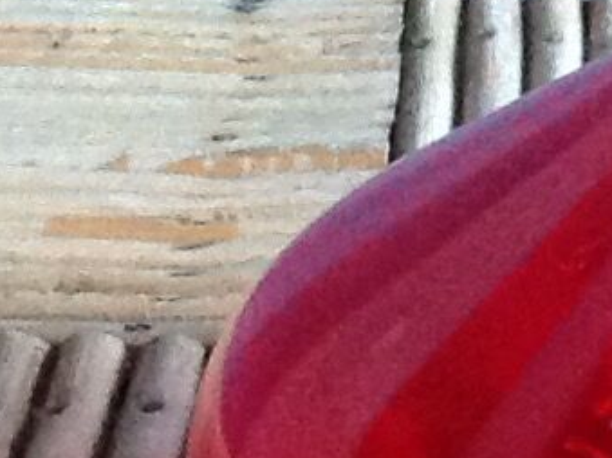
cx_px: 888
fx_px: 4719
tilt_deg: -12.1
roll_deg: -1.5
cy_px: -56
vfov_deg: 5.5
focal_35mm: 267
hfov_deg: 7.3
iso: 400
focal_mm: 4.28
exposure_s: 1/15
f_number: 2.4
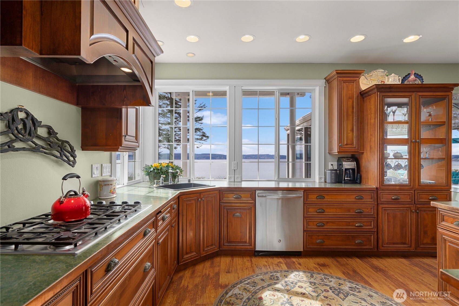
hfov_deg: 90.0
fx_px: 229
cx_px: 230
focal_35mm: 18
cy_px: 153
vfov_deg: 67.4
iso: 250
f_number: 6.7
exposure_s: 1/30
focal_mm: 18
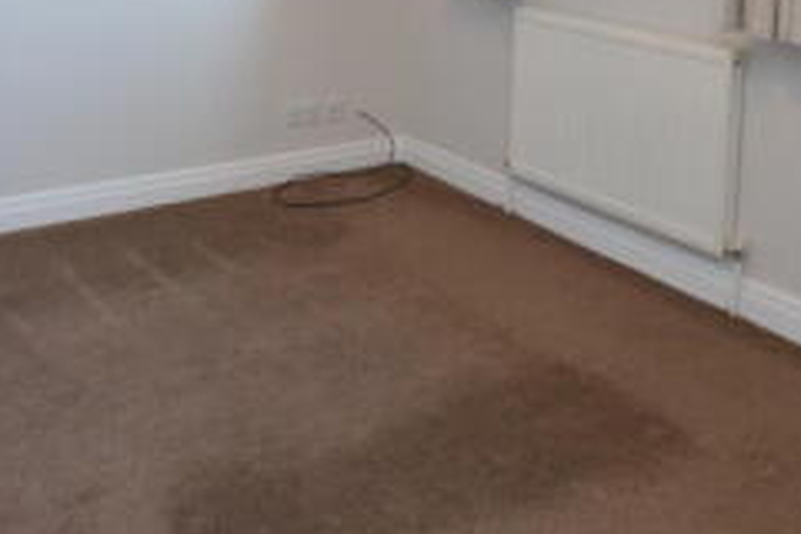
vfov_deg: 29.2
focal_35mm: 41
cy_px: -67
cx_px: 367
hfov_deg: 47.4
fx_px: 912
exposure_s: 1/30
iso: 450
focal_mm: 10
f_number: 5
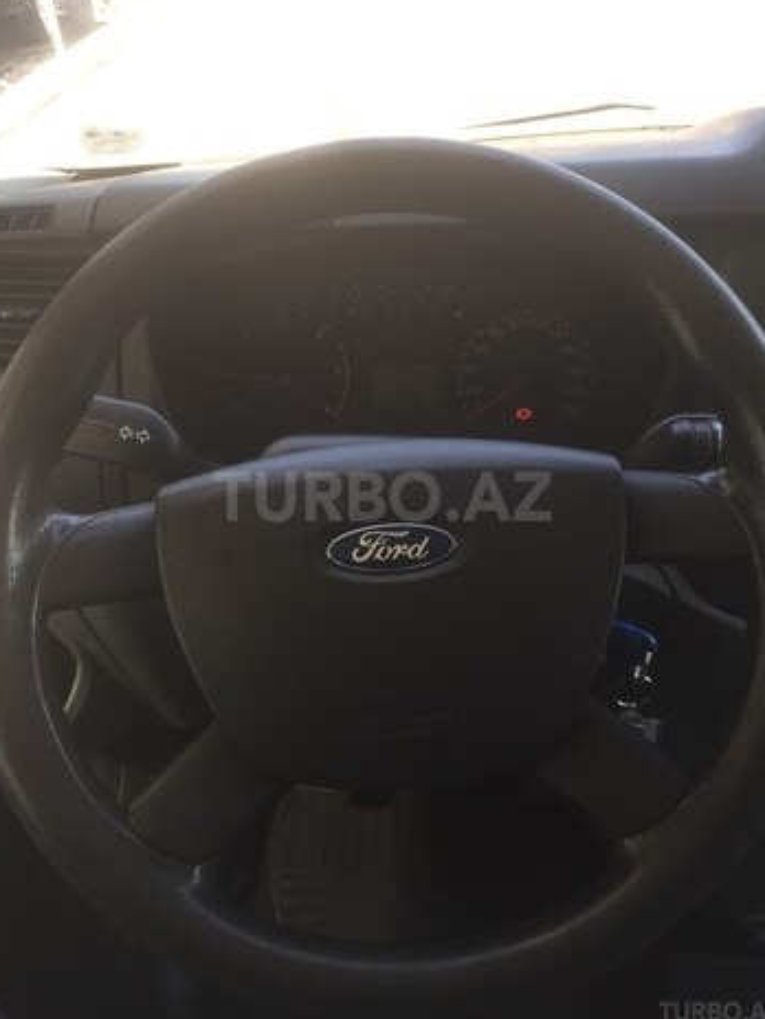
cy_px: 496
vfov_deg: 58.3
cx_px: 382
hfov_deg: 45.4
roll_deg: +3.3
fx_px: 913
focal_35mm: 31
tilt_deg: -33.2
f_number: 2.2
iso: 32
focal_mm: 4.15
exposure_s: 1/123
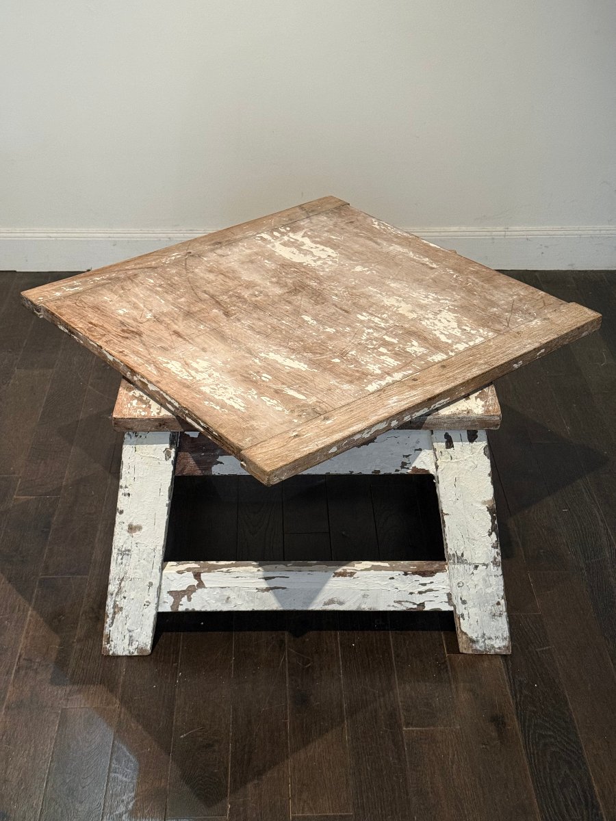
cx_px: 308
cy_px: 410
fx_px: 1139
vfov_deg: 39.7
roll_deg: -1.3
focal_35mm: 48
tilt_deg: -31.7
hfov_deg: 30.3
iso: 250
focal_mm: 6.76
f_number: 1.78
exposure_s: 1/50
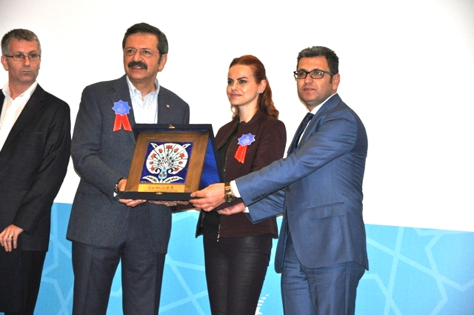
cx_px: 237
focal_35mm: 105
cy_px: 158
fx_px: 1381
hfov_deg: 19.5
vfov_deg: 13.0
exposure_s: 1/60
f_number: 4.5
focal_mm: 70
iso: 800
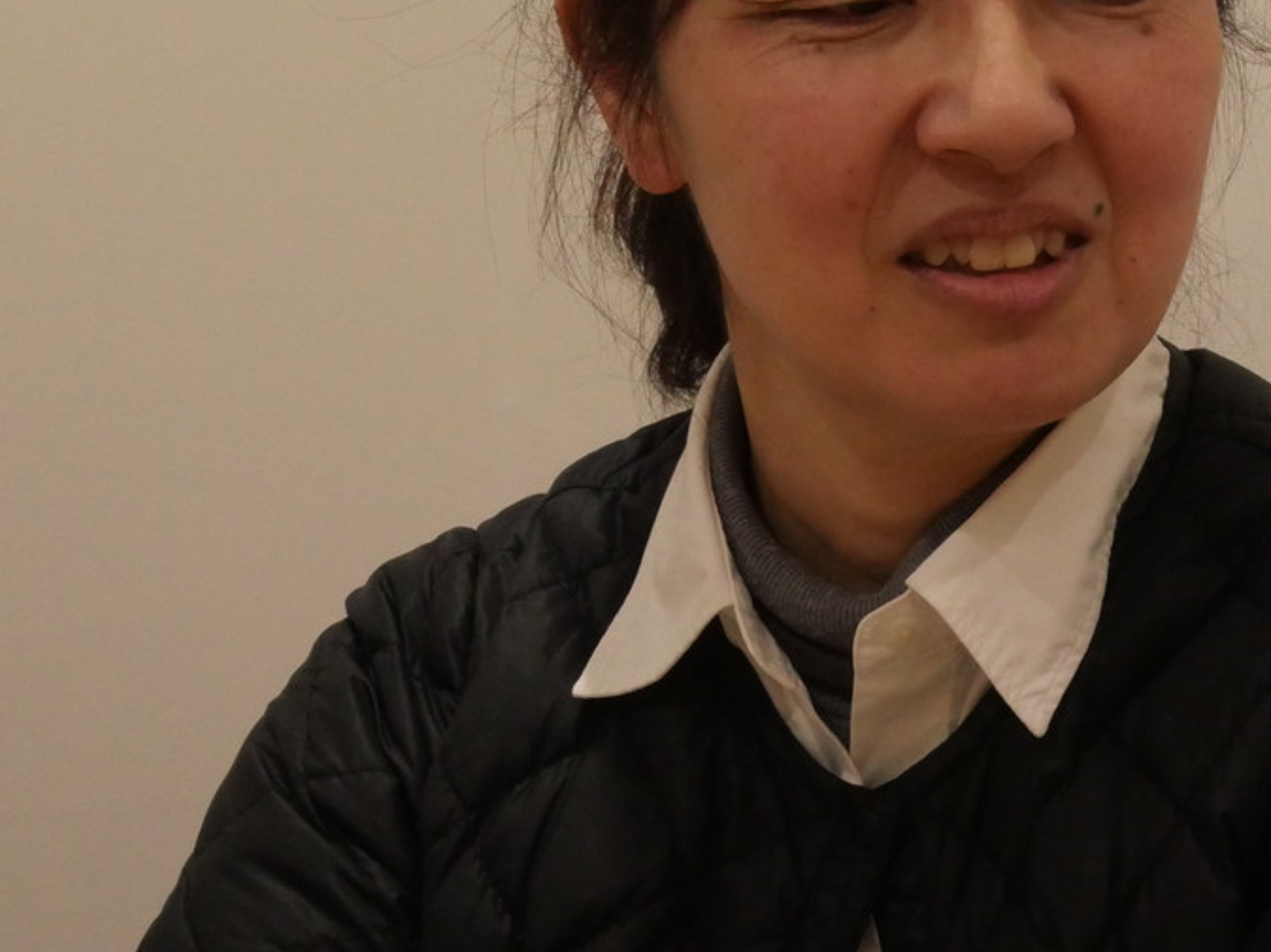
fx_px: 4882
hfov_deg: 14.7
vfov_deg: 11.1
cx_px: 1109
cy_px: 277
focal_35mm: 133
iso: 3200
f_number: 14
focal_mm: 32
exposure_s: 1/60
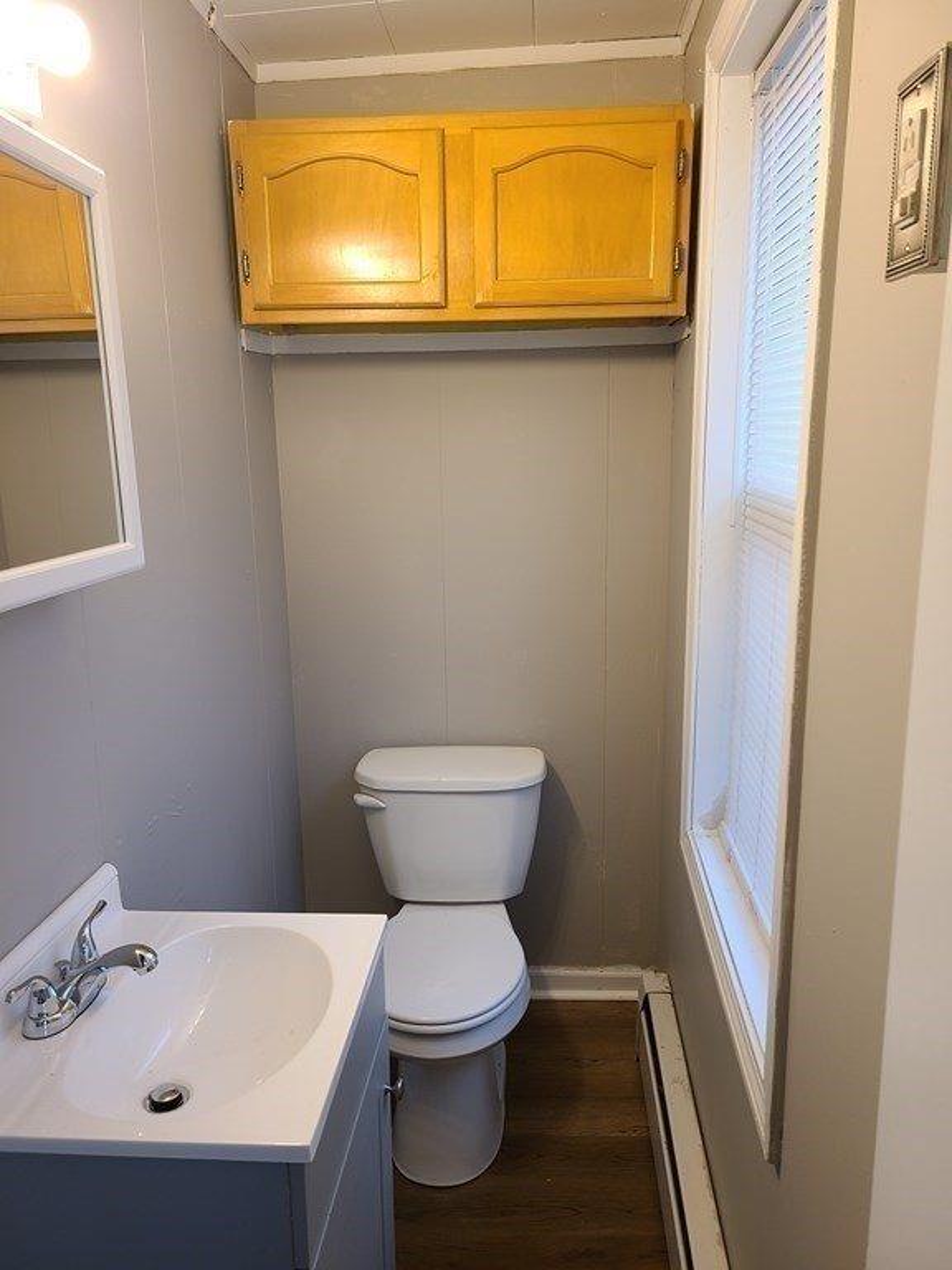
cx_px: 476
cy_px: 635
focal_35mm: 26
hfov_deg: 53.1
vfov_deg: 67.3
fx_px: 953
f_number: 1.8
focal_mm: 5.4
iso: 80
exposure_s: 1/60
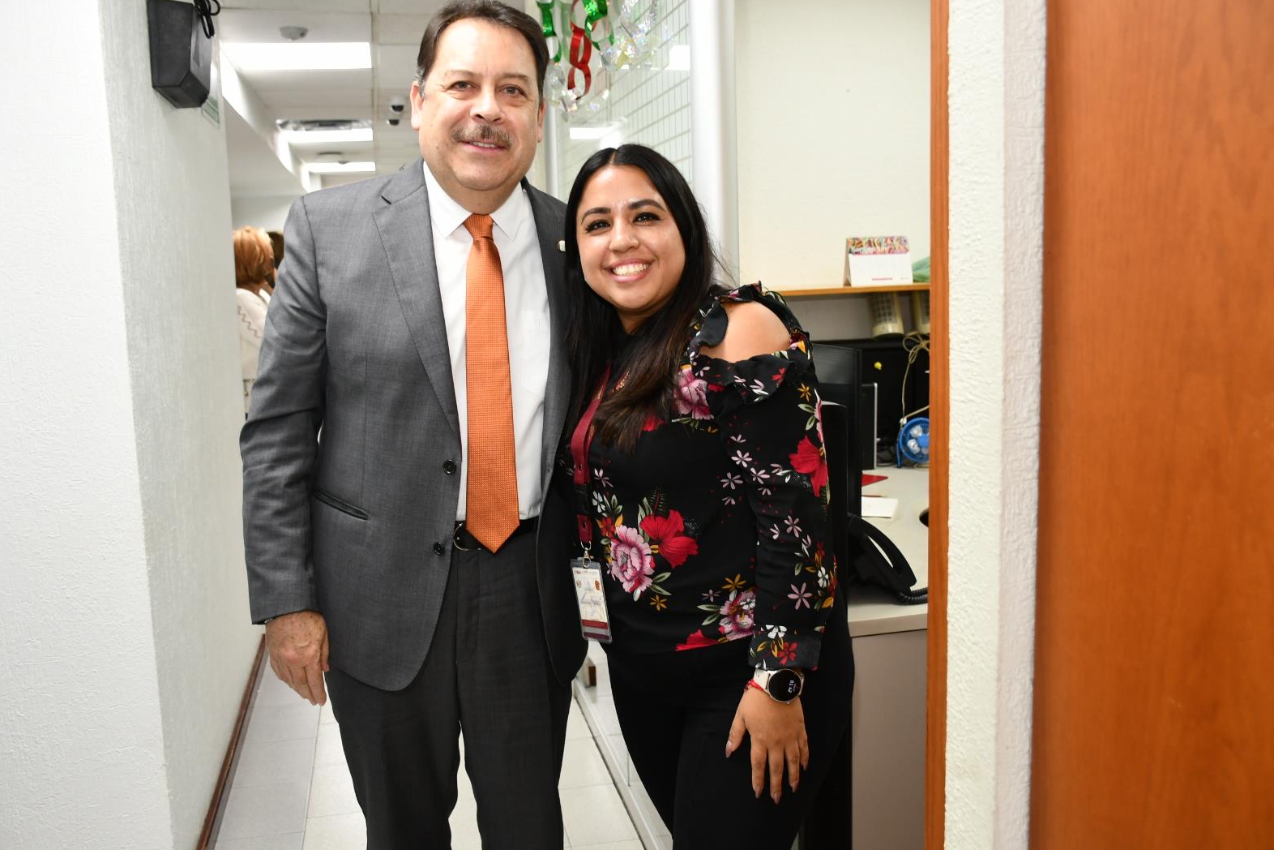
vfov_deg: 38.9
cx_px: 633
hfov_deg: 55.8
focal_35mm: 34
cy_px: 423
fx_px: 1203
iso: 640
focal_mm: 22
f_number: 4
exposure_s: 1/60
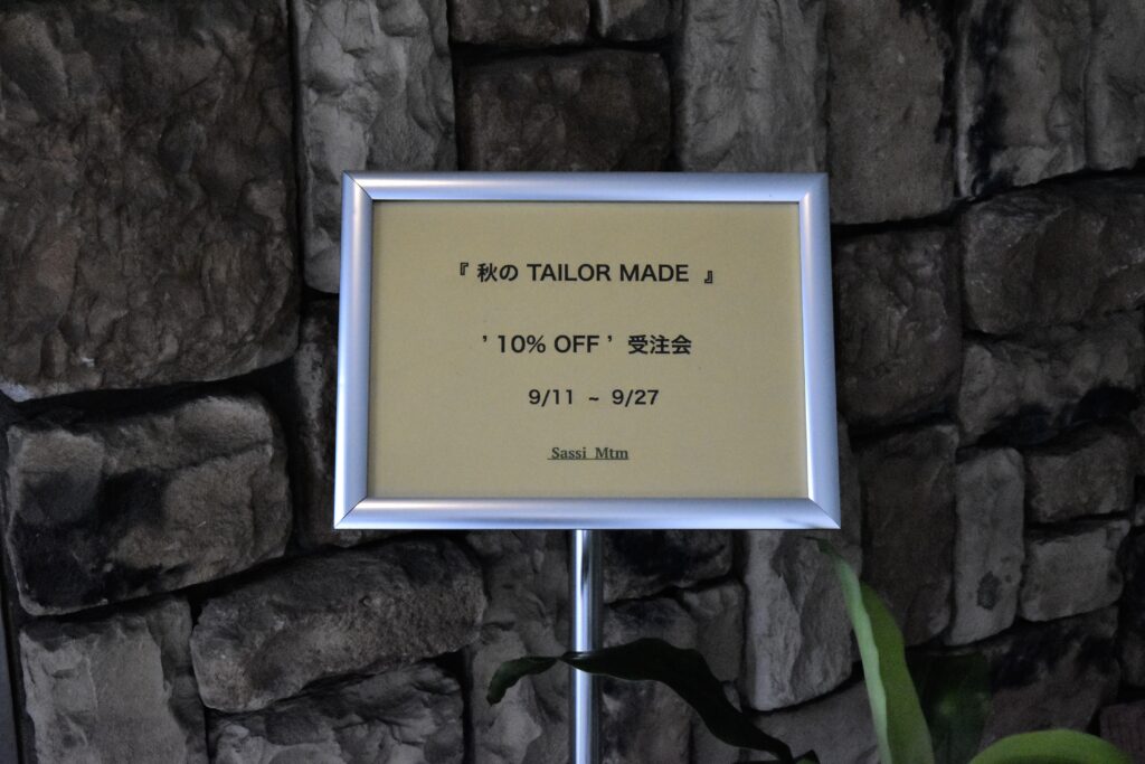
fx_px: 1813
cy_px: 382
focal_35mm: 57
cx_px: 572
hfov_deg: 35.0
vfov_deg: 23.8
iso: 6400
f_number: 11
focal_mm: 38
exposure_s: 1/400
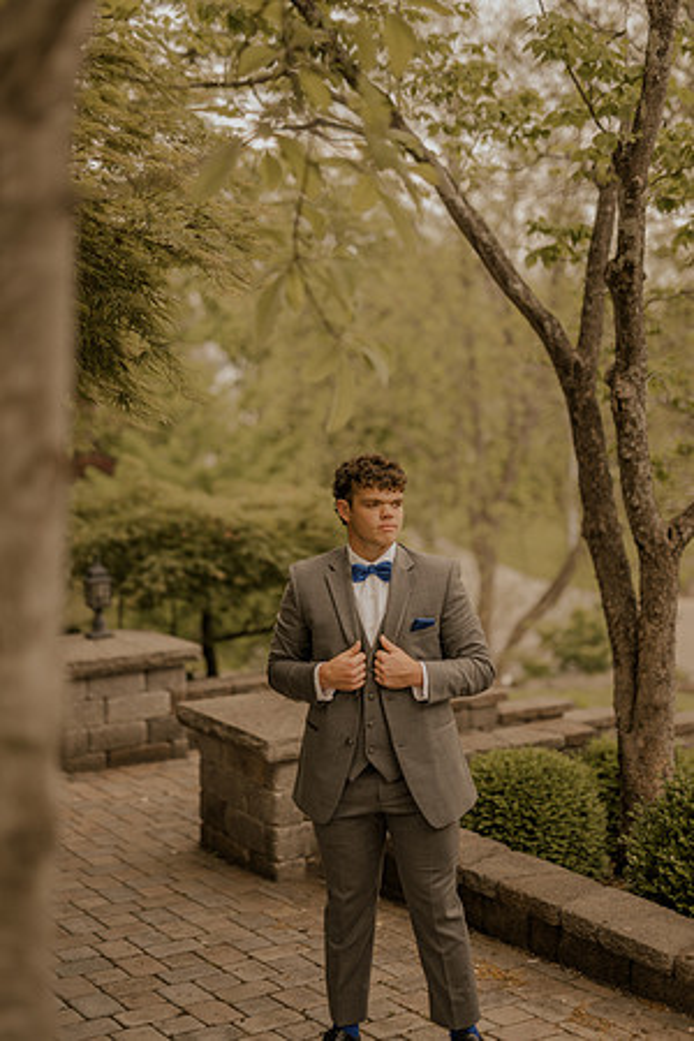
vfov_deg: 39.6
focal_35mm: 50
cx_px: 347
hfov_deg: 27.0
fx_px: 1446
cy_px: 520
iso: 100
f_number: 2.2
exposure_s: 1/640
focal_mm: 50
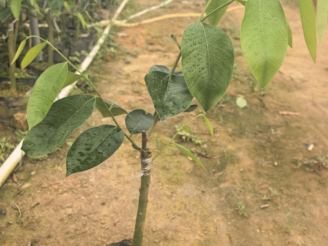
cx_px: 166
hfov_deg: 55.4
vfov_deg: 42.9
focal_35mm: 33
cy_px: 119
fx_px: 313
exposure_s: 1/1848
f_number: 2
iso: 320
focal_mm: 5.75
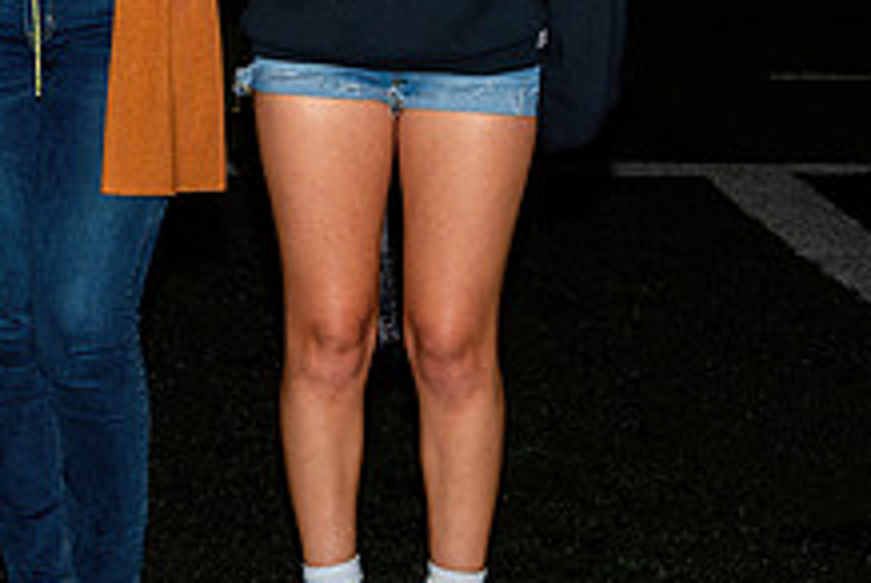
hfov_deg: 12.3
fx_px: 3973
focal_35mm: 164
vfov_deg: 8.4
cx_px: -89
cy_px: -3
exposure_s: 1/200
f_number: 5
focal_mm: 34
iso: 320
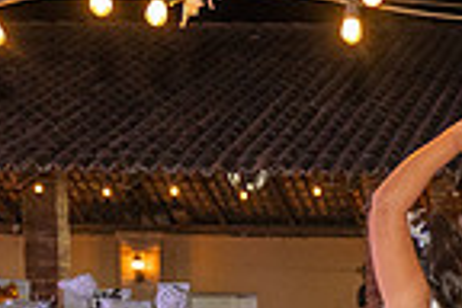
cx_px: 674
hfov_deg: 14.1
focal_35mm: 137
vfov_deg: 9.5
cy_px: 553
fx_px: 1758
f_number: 4.5
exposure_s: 1/160
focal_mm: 34
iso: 2000
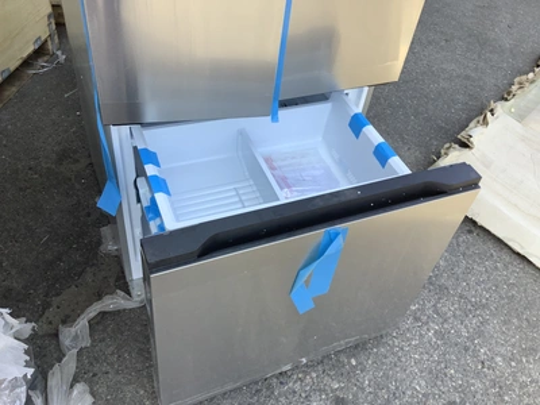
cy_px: 202
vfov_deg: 45.4
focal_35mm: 31
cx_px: 270
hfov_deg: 58.4
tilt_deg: -46.7
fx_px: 484
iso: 25
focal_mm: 3.3
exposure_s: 1/278
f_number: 2.4
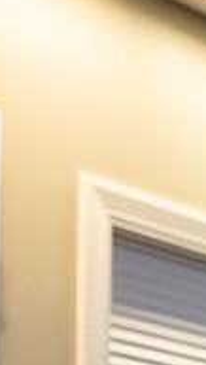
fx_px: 2130
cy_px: 339
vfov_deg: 9.7
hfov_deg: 5.4
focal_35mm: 220
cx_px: 448
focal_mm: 70
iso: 2500
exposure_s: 1/200
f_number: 3.2
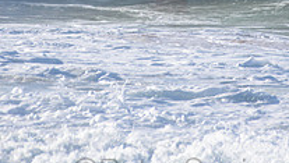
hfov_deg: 1.0
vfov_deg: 0.6
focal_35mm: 2197
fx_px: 16855
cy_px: -61
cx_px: 181
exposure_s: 1/2000
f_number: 5.6
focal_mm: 500
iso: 320
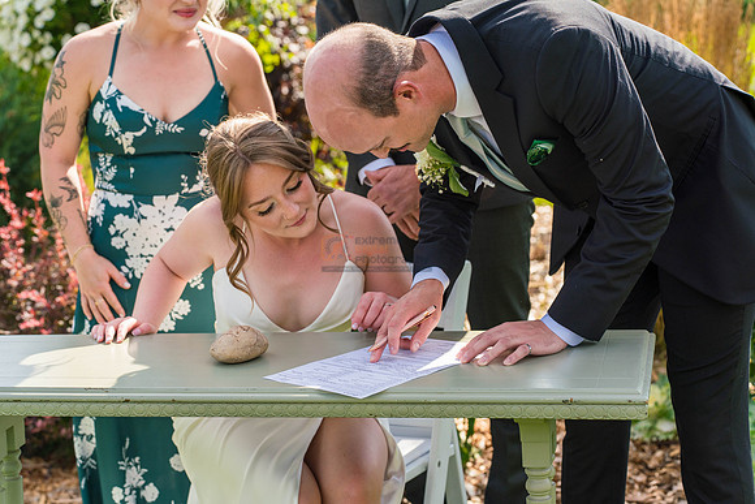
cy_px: 252
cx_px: 378
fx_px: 1573
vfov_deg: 18.2
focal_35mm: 75
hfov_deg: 27.0
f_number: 4.5
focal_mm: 75
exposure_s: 1/1000
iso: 400
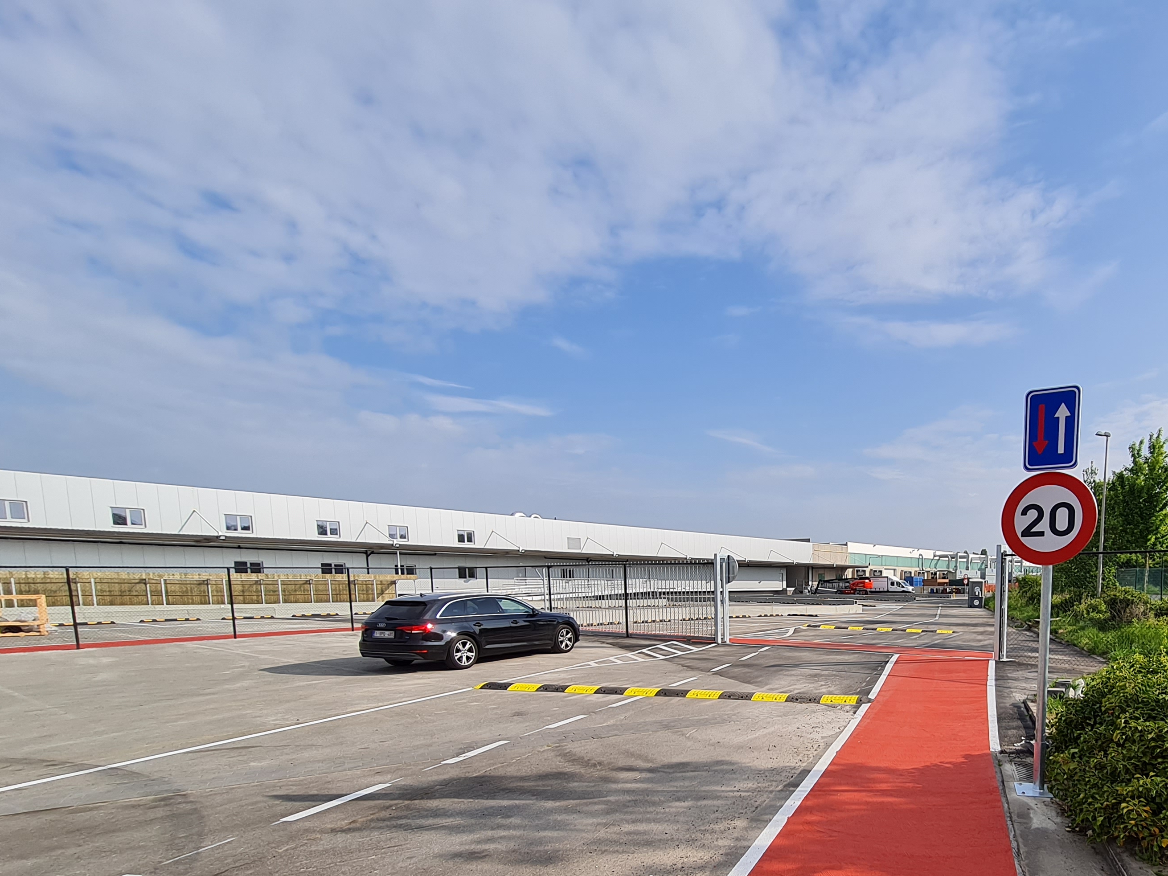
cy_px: 667
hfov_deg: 77.9
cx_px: 817
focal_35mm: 20
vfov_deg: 61.9
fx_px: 675
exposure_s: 1/1640
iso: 50
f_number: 2.2
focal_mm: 1.74
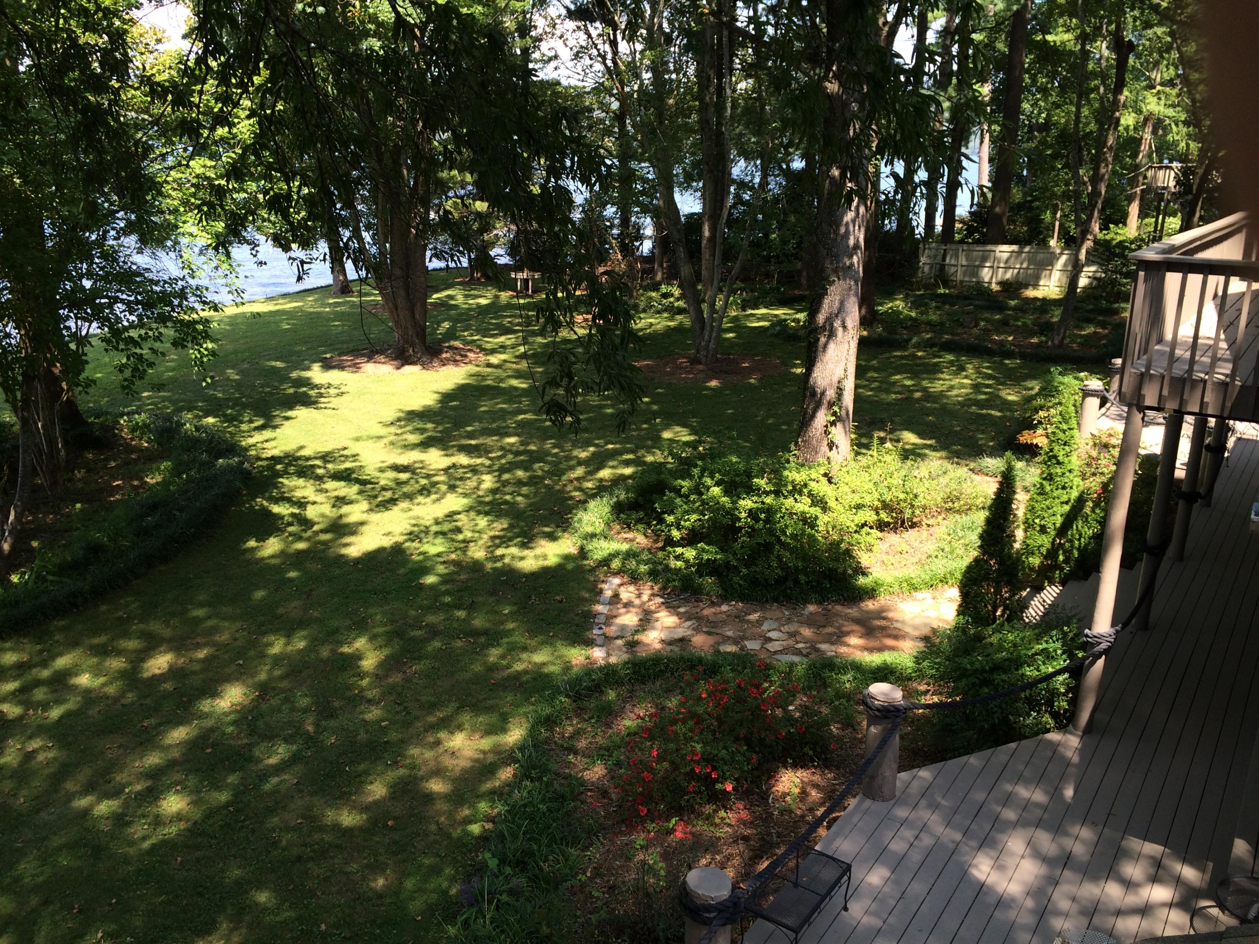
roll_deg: -1.2
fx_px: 1055
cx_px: 630
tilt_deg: -16.7
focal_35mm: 29
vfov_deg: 48.2
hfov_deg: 61.7
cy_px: 472
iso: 32
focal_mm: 4.15
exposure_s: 1/351
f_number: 2.2
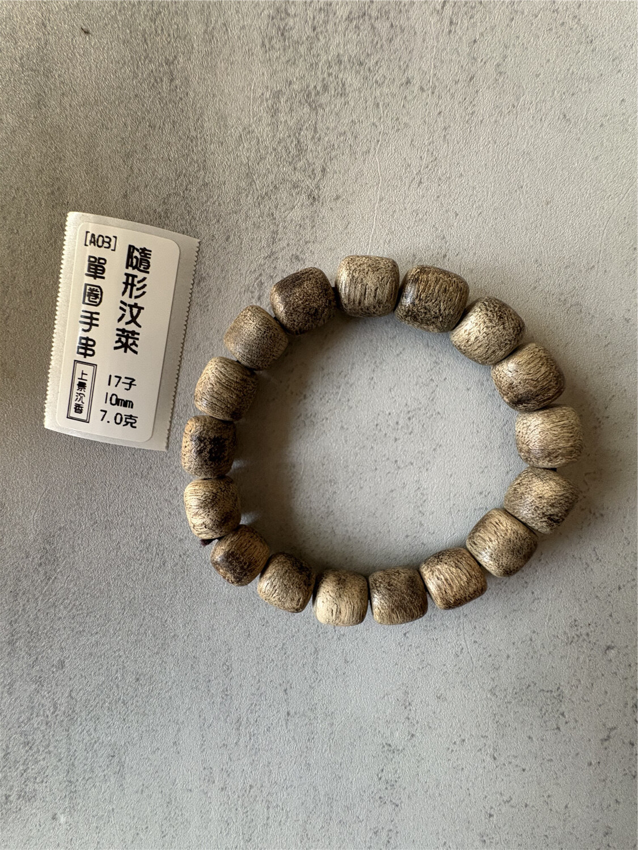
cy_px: 425
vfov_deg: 102.1
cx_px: 319
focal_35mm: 14
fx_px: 344
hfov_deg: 85.7
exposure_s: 1/60
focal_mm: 2.22
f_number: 2.2
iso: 400
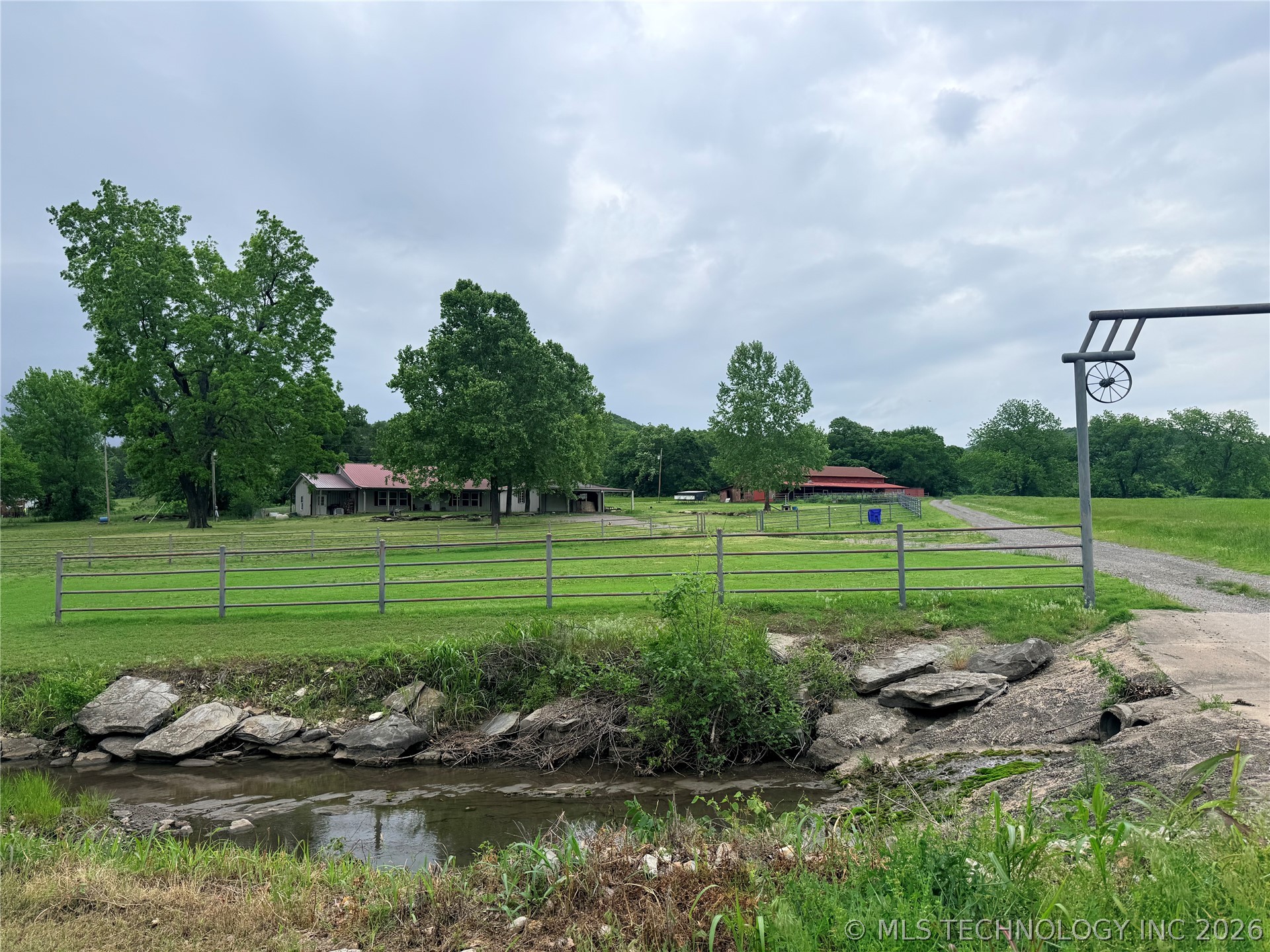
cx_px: 635
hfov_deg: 71.6
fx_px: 881
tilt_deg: +3.5
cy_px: 476
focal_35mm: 24
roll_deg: +0.3
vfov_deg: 56.8
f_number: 1.78
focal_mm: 6.76
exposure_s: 1/4167
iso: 80
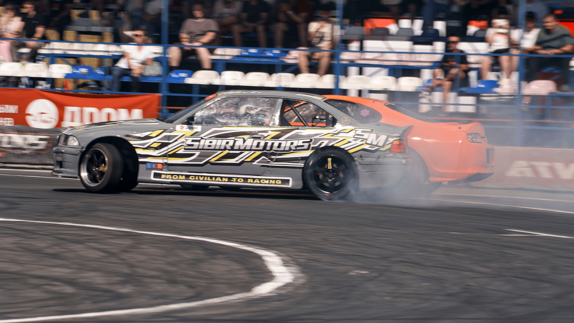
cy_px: 159
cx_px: 241
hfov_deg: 6.4
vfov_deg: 3.6
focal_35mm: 335
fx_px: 5105
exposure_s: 1/125
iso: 100
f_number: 10
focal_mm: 180
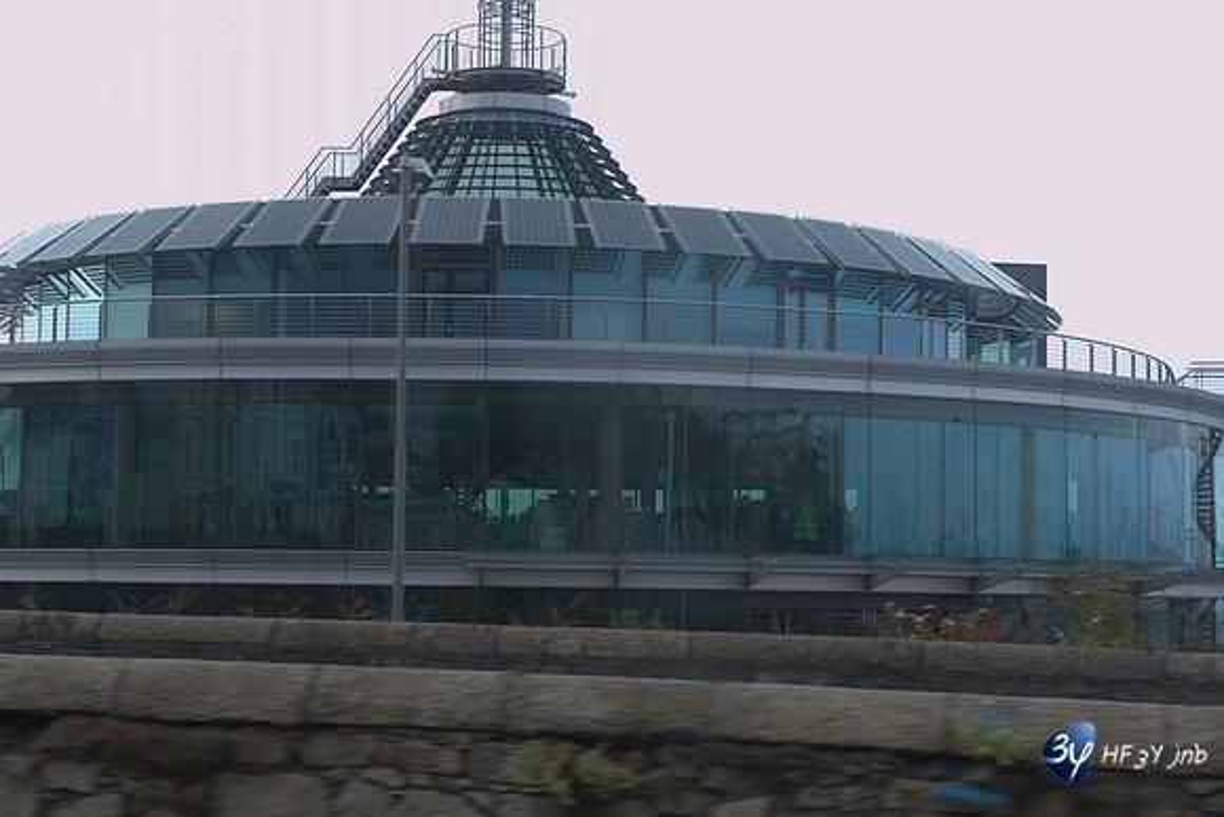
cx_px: 612
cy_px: 408
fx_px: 2380
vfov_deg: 19.5
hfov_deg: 28.8
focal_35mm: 70
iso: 2000
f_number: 7.1
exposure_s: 1/200
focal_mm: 70
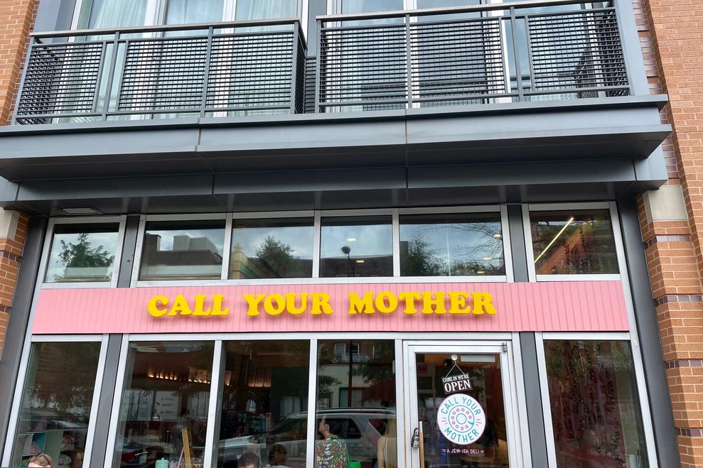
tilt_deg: +20.1
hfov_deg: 65.5
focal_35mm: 28
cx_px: 344
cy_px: 224
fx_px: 547
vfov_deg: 46.4
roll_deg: -0.9
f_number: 1.6
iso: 32
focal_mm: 4.2
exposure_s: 1/888
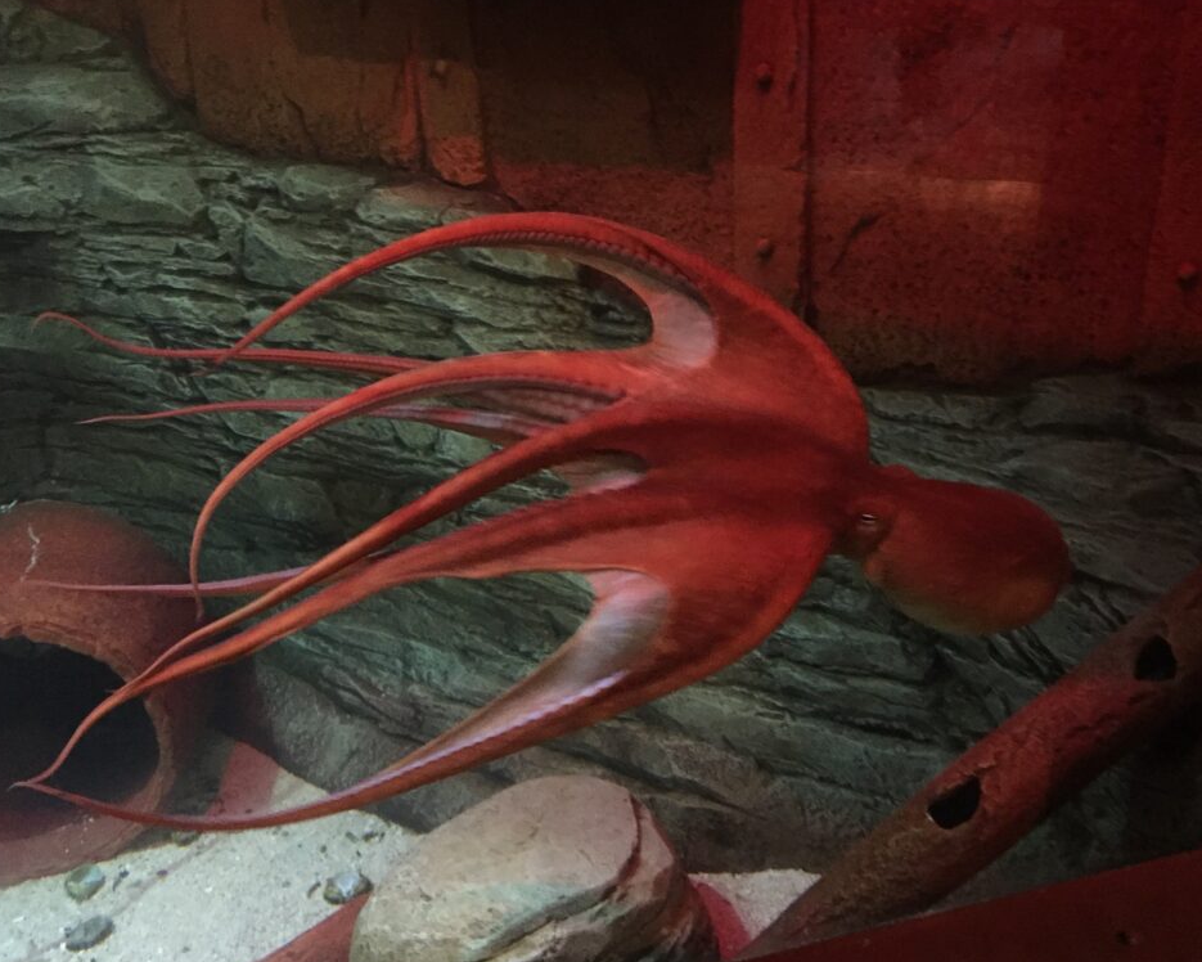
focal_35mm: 31
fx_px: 1103
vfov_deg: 47.1
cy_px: 480
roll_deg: +4.3
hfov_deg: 57.2
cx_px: 605
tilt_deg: -29.2
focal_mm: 4.15
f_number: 2.2
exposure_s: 1/17
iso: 640
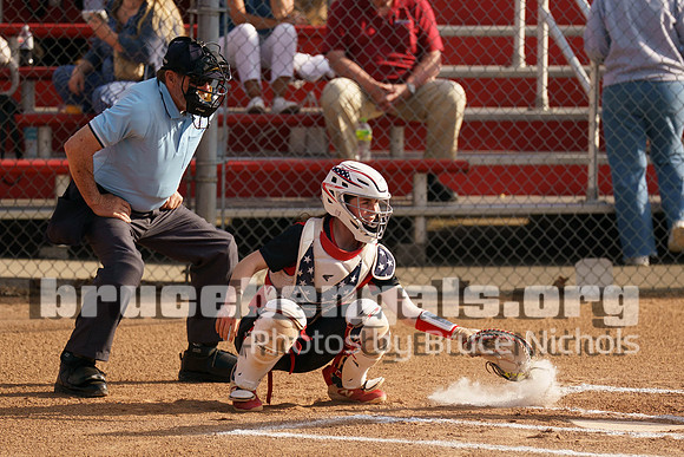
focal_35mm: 362
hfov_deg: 5.7
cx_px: 372
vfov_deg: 3.8
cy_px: 251
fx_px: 6875
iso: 250
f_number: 2.8
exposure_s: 1/3200
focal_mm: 200
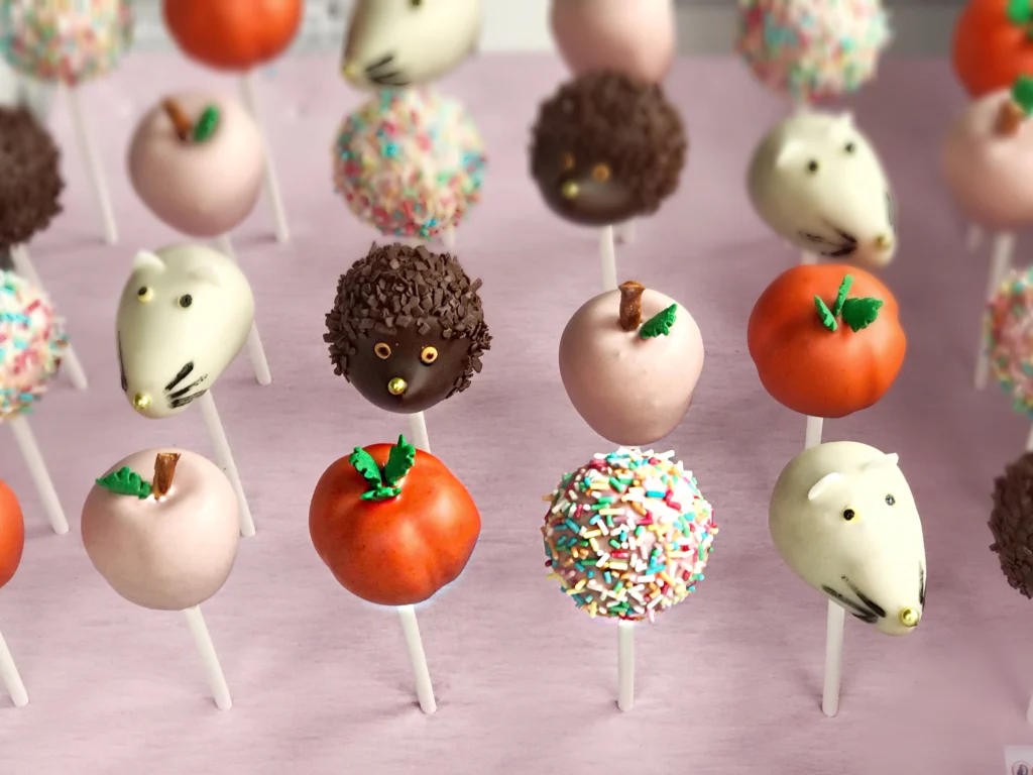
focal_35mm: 57
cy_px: 388
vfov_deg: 25.7
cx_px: 516
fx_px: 1701
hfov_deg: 33.8
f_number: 2.8
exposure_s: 1/50
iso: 64
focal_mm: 6.6
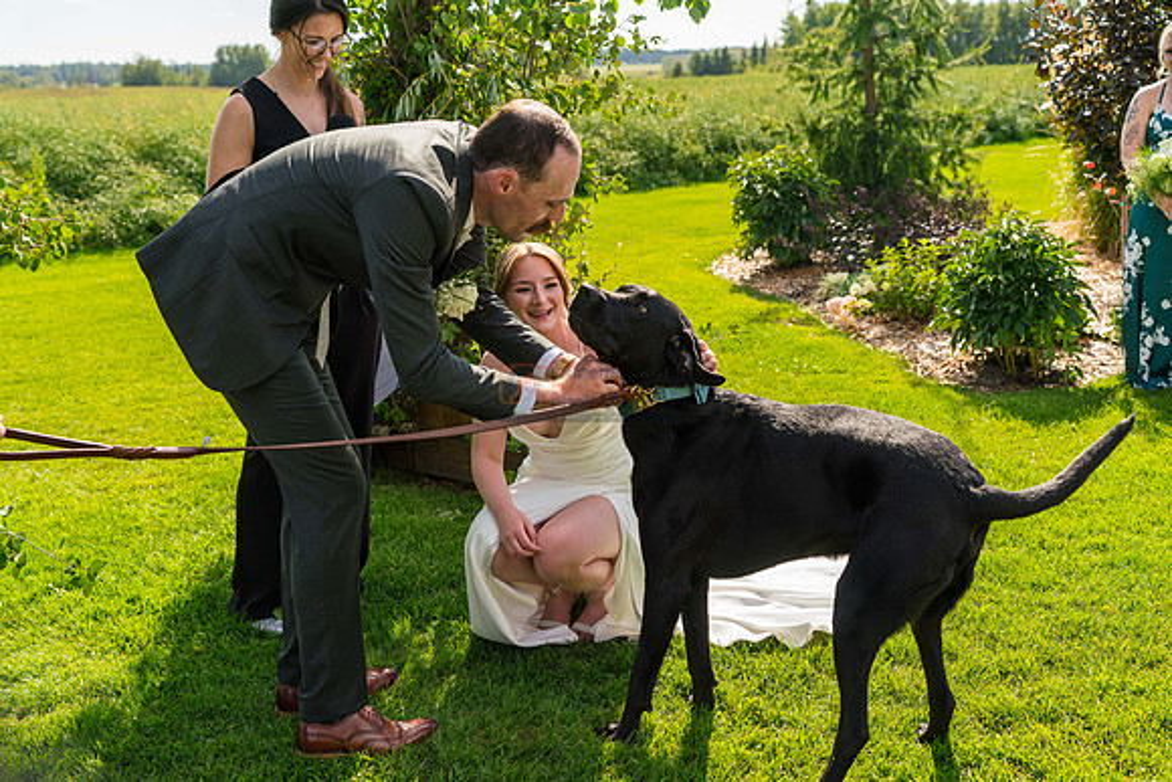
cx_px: 586
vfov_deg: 32.6
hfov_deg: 47.4
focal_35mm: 41
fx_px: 1335
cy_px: 391
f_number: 4.5
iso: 400
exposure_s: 1/1000
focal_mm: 41
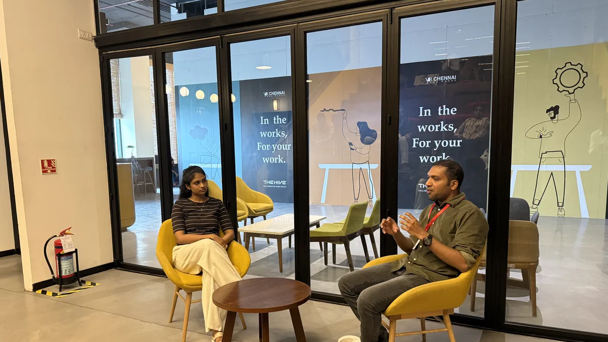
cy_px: 200
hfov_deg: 69.9
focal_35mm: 27
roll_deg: +0.7
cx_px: 310
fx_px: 435
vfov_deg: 42.7
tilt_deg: -7.0
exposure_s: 1/50
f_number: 1.78
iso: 640
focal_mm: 6.76
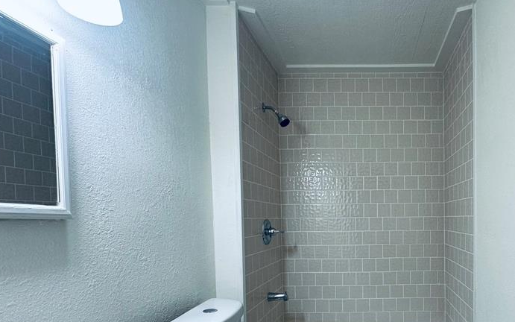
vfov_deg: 53.1
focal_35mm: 22
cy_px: 233
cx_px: 370
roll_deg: +0.3
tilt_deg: -2.3
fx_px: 309
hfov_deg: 75.3
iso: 100
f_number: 2.2
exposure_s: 1/120
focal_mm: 2.22
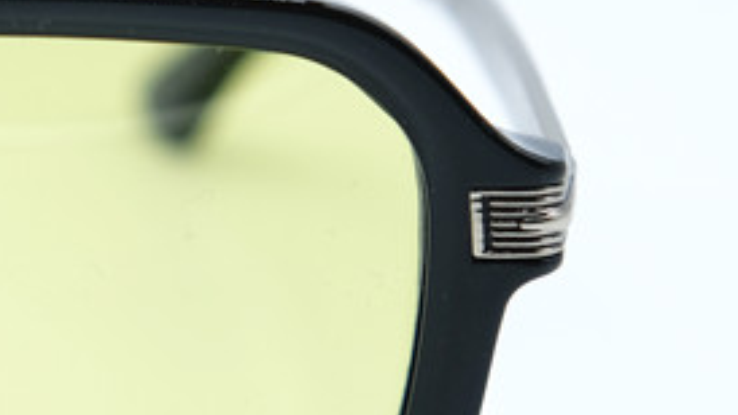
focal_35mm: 264
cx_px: -498
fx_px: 5165
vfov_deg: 4.6
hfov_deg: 8.0
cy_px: 321
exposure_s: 1/160
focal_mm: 46.3
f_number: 4.5
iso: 160
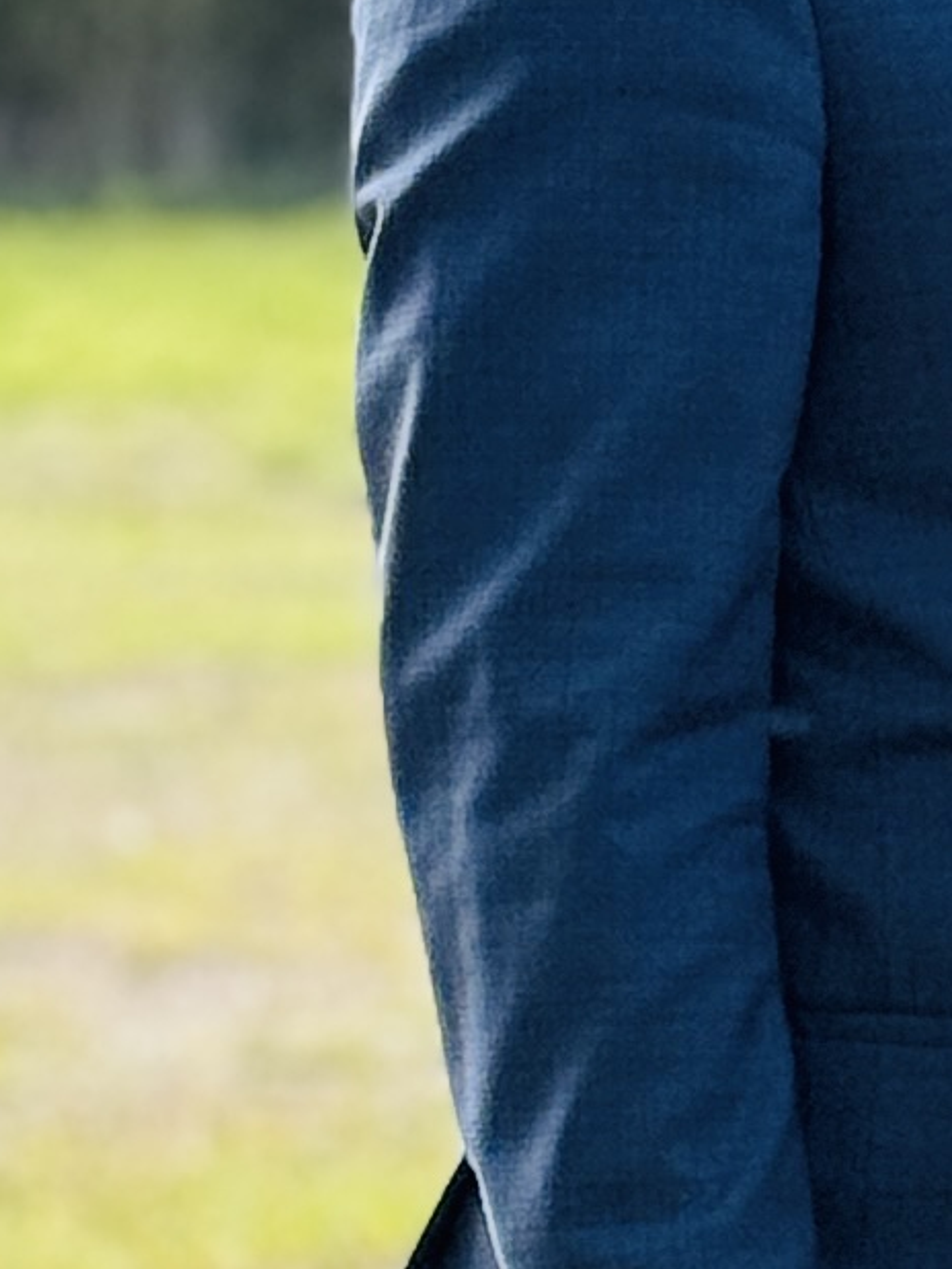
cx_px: 2140
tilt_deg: -5.1
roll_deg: +0.0
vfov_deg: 6.3
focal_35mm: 313
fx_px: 11469
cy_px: 1140
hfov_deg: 4.7
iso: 80
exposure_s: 1/1242
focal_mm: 6.76
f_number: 1.78
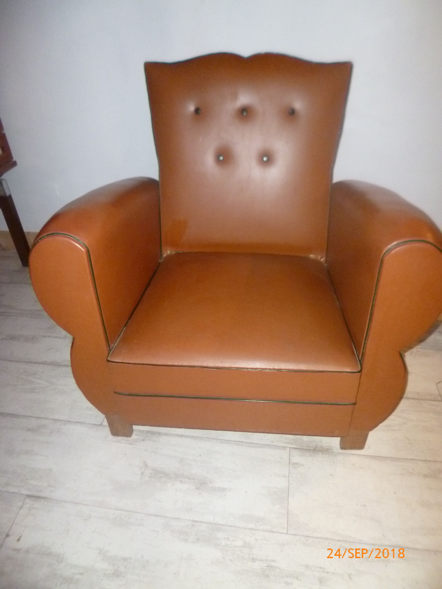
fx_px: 409
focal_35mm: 24
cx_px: 221
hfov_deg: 56.8
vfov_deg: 71.6
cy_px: 294
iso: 400
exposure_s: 1/60
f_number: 2.5
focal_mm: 4.3
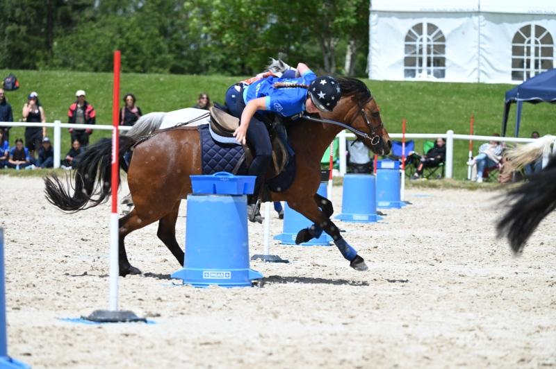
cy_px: 184
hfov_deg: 11.8
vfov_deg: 7.8
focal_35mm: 175
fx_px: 2700
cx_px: 278
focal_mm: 175
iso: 220
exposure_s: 1/1250
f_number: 5.6
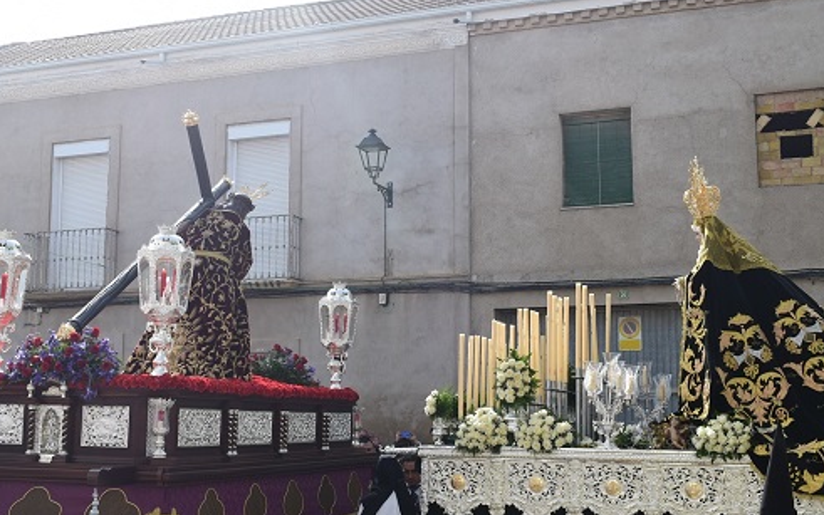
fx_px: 1101
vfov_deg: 26.3
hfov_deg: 41.0
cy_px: 258
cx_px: 411
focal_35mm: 49
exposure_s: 1/400
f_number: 11
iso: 400
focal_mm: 30
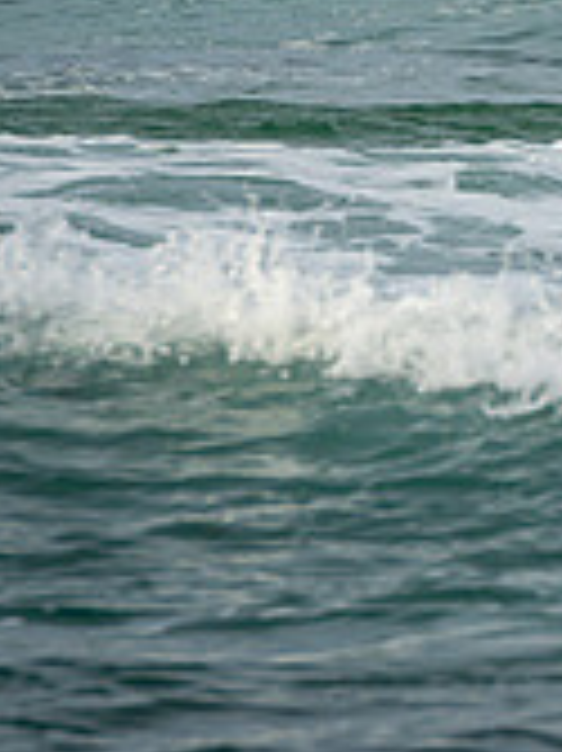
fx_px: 21696
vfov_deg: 2.0
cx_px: 1151
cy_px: -83
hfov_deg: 1.5
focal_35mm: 1001
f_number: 5.6
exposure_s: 1/1000
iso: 200
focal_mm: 200
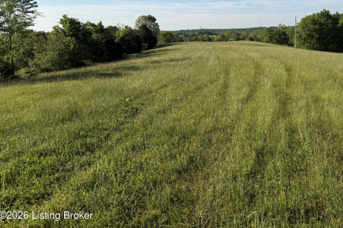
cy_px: 52
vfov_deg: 36.8
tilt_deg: -3.4
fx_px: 333
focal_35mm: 35
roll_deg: +4.3
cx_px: 238
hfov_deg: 53.0
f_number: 1.78
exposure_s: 1/4405
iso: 80
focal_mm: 6.76
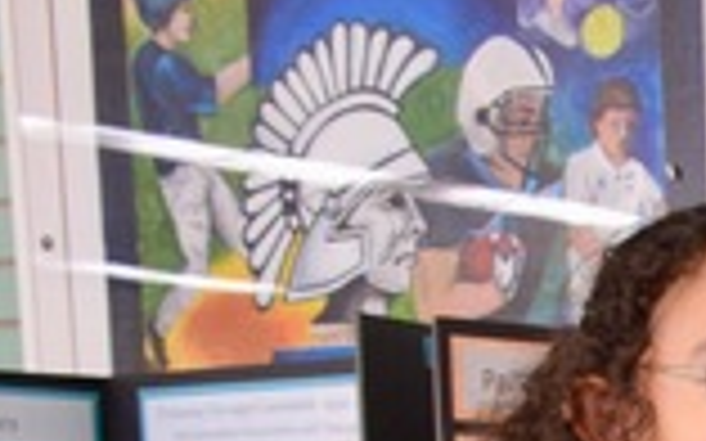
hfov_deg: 12.2
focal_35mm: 140
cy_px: 1033
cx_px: 1641
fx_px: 2693
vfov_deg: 8.6
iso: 560
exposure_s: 1/30
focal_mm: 18
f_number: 4
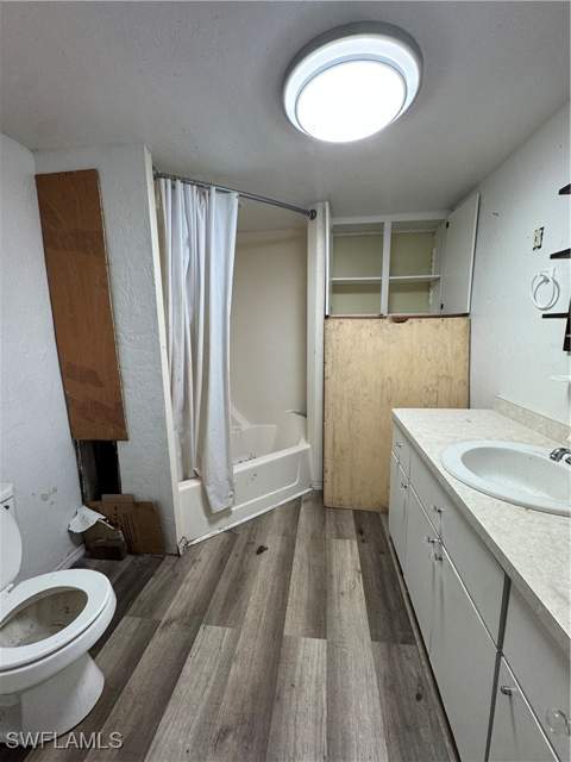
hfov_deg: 85.7
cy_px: 381
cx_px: 286
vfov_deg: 102.1
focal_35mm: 14
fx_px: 308
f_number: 2.2
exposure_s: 1/120
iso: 160
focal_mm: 2.22
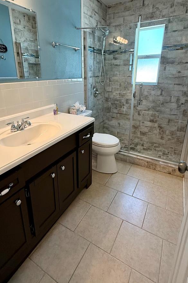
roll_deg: +1.4
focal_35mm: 20
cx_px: 83
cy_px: 121
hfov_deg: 61.7
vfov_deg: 83.5
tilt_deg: -16.7
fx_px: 157
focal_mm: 2.22
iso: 250
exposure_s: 1/120
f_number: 2.2
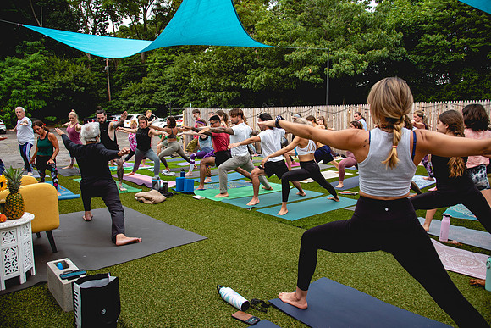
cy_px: 164
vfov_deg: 53.2
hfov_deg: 73.7
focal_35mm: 24
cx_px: 246
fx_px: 327
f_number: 5
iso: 200
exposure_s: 1/125
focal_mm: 24
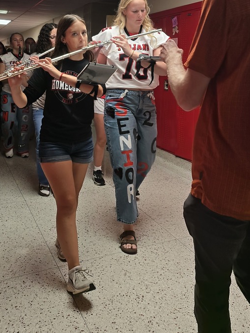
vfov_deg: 51.6
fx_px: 337
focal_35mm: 35
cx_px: 117
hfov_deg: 40.7
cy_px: 110
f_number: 1.7
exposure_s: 1/180
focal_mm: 6.3
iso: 80
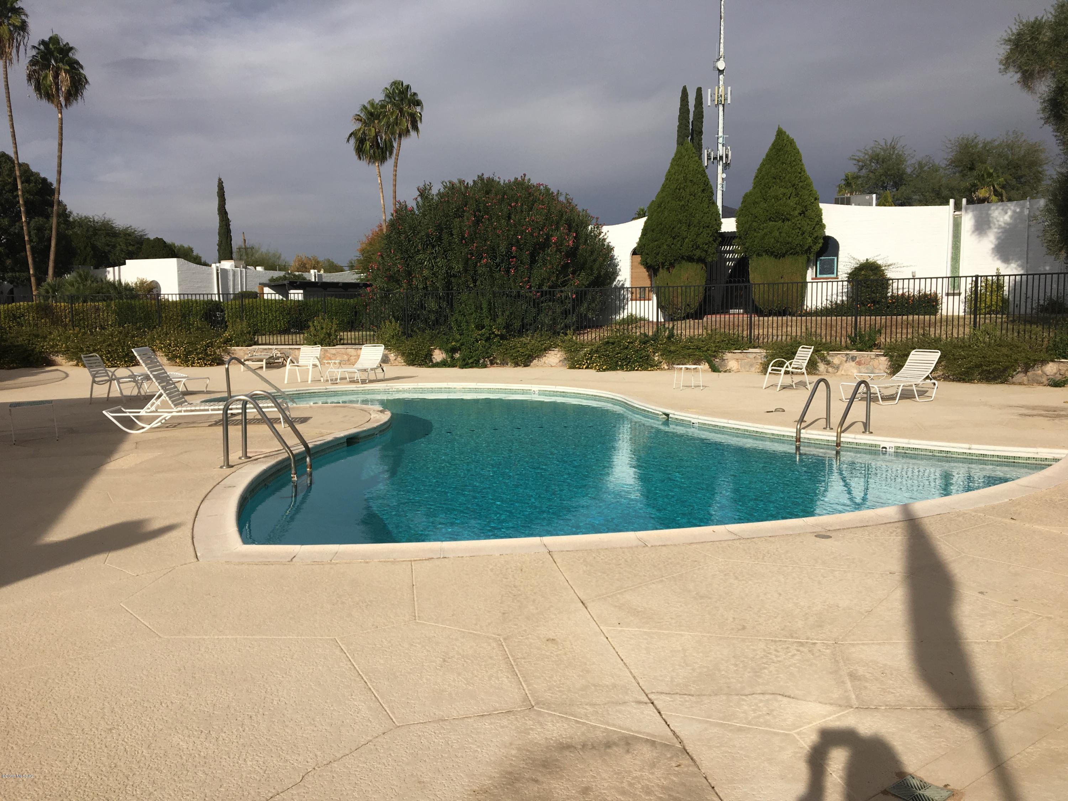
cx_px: 534
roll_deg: +1.8
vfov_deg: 48.2
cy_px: 400
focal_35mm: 29
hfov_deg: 61.7
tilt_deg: -5.7
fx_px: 895
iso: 25
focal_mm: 4.15
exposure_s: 1/2481
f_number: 2.2
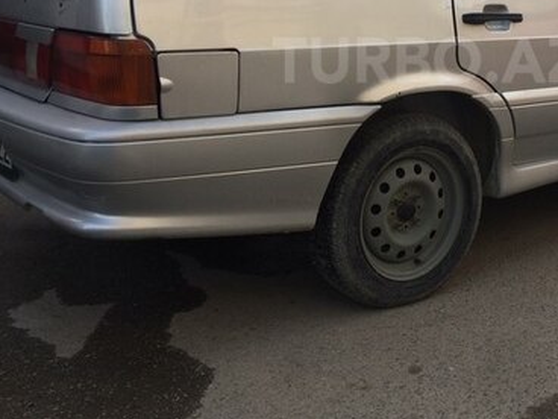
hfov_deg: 35.9
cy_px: 60
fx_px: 838
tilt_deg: -7.8
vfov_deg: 27.2
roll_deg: +0.7
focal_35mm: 52
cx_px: 428
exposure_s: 1/178
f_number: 2.2
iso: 32
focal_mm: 4.15
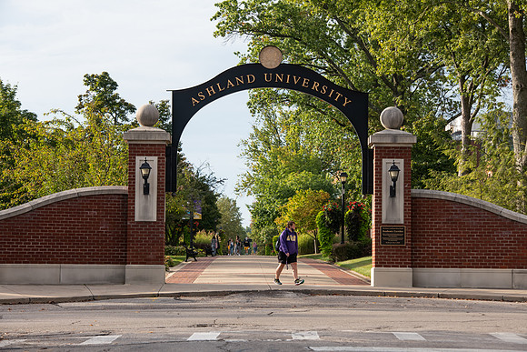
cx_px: 264
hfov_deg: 17.6
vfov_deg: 11.8
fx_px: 1698
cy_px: 176
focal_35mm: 116
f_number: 8
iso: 400
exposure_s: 1/400
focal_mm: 116
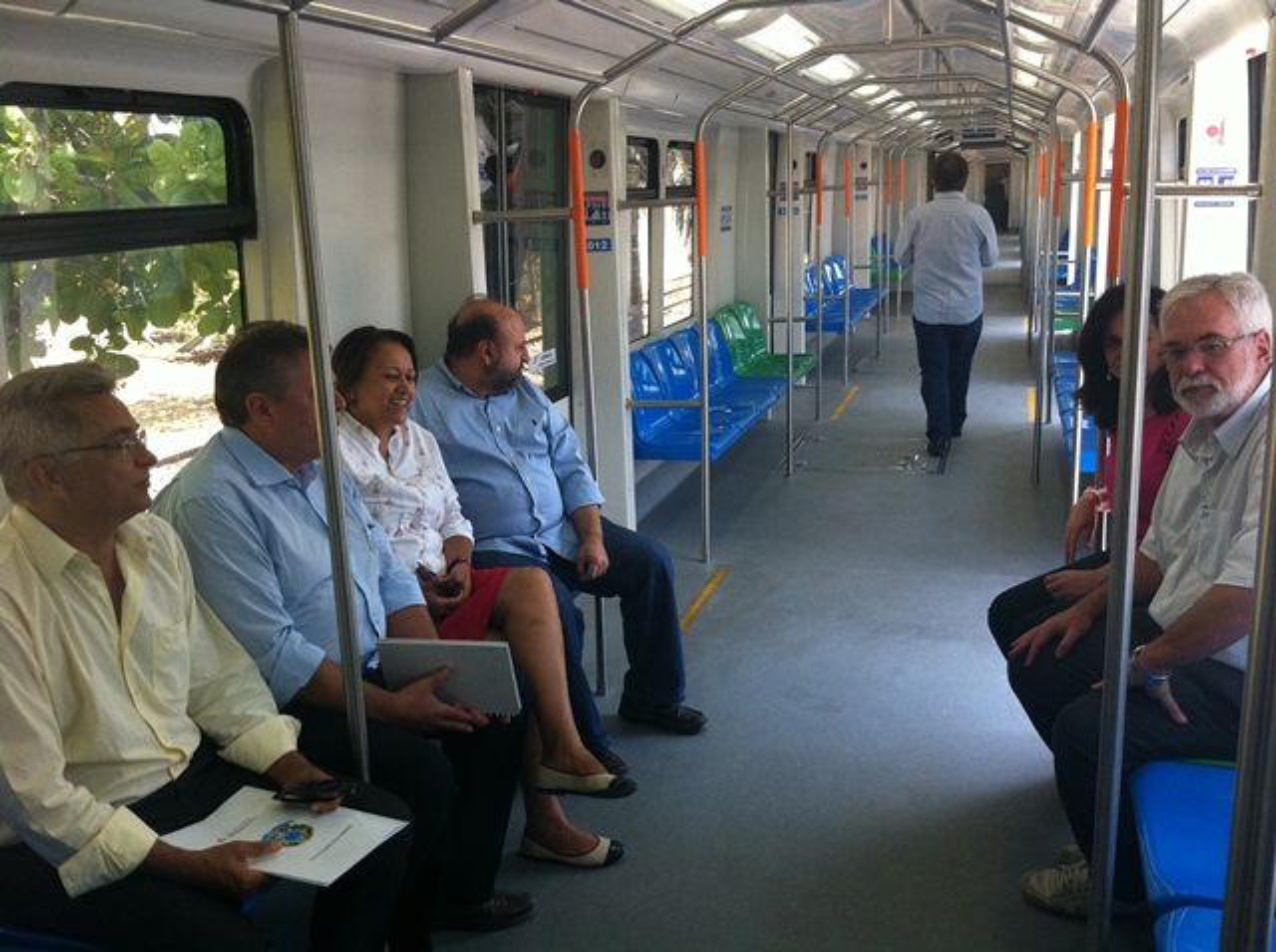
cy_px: 476
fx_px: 1288
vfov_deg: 40.6
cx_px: 638
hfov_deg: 52.7
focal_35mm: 35
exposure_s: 1/120
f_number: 2.8
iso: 125
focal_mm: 3.85
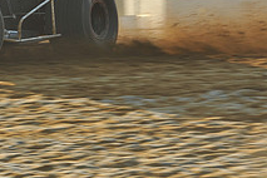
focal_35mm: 489
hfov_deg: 4.2
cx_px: -89
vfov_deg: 2.8
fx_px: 3626
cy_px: 5
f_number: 9
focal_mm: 180
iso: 400
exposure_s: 1/320
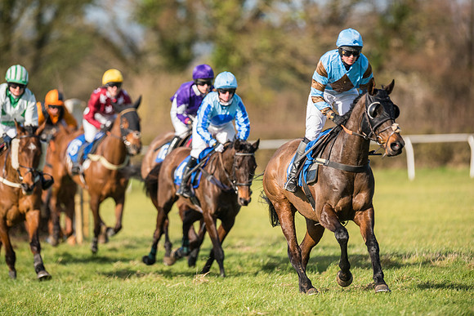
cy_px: 158
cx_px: 237
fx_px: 5268
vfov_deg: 3.4
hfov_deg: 5.2
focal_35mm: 400
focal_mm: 400
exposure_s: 1/2000
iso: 200
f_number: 5
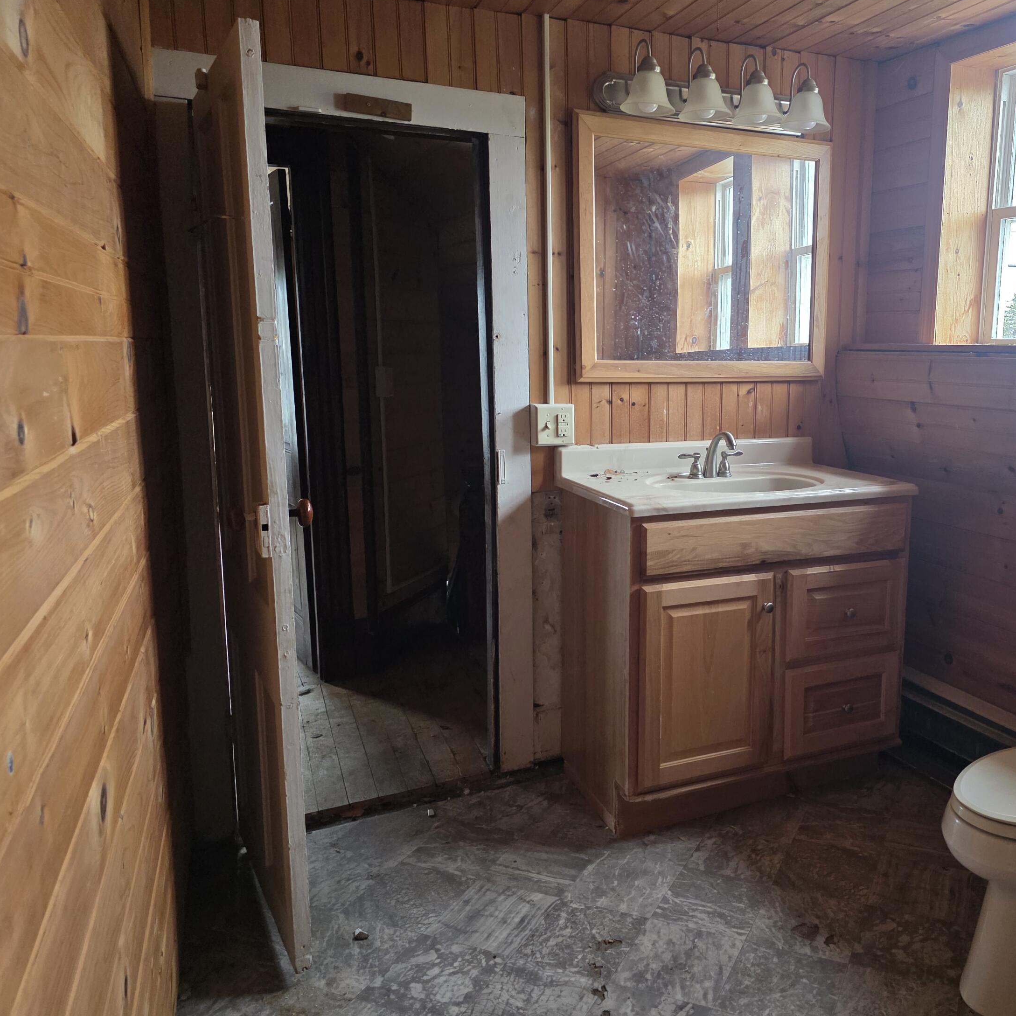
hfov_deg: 56.0
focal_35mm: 28
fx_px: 930
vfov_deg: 57.3
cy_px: 496
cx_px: 682
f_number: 1.7
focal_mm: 6.3
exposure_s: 1/120
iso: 500
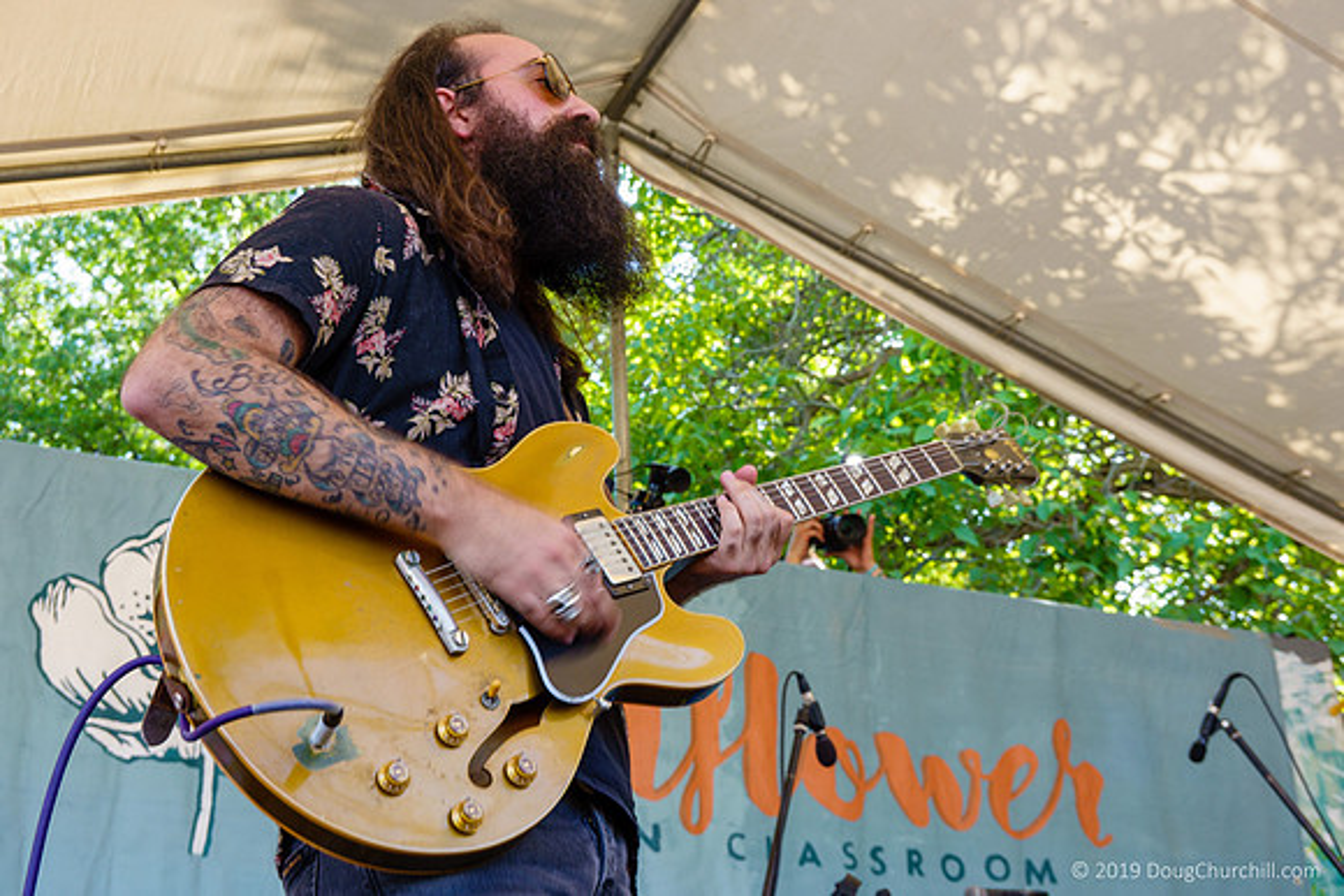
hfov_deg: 39.6
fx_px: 1867
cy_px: 448
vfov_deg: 27.0
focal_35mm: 50
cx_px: 672
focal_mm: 19.03
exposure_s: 1/50
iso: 125
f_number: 4.5
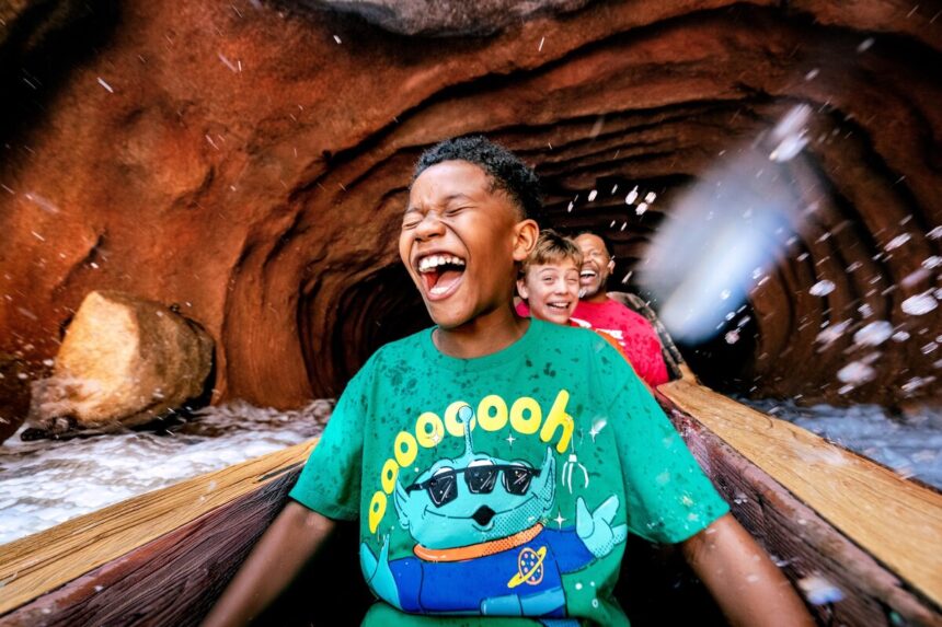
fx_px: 366
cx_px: 471
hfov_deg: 104.3
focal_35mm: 14
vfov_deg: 81.2
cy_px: 314
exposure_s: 1/320
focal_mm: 14
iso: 3200
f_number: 3.5
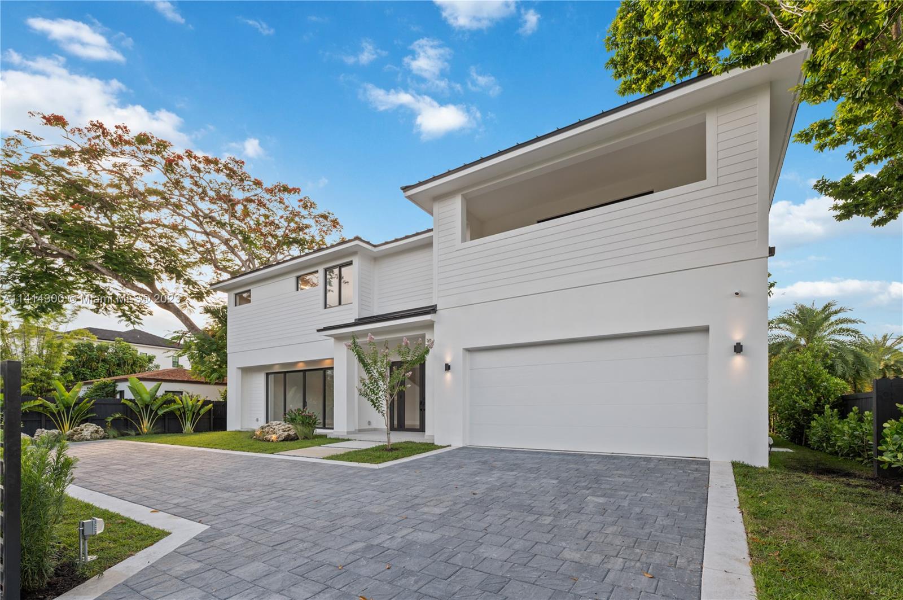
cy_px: 300
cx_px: 452
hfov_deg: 104.3
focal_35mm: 14
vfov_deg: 81.1
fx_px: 351
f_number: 5.6
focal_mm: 14
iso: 160
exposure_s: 1/80
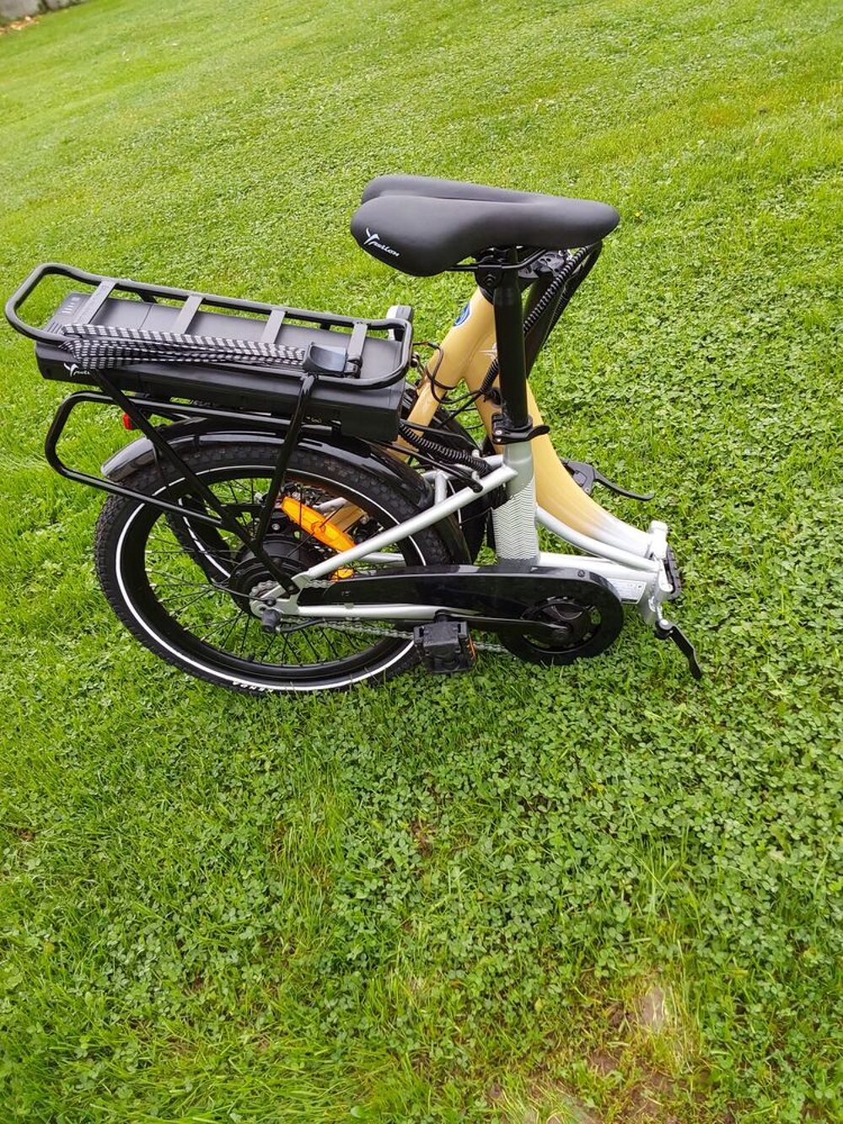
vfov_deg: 63.4
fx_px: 909
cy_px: 562
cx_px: 422
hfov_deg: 49.8
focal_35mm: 28
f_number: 1.9
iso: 50
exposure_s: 1/121
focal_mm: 2.91
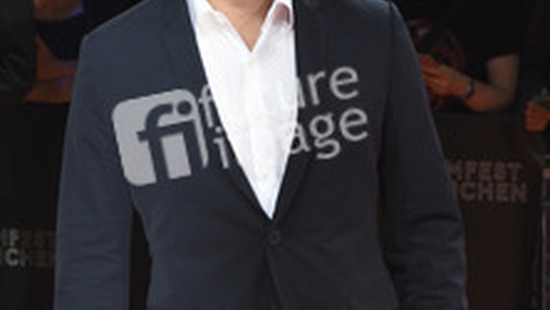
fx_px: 2888
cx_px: 312
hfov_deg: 10.9
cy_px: 250
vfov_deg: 6.1
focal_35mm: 198
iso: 400
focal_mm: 70
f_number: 6.3
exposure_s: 1/160
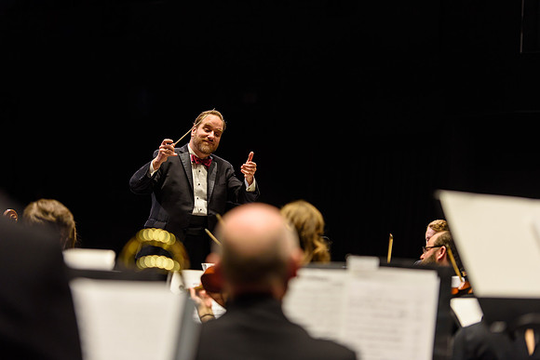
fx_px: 1680
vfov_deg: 12.2
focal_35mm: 112
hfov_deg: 18.3
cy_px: 180
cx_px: 270
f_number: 2.8
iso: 560
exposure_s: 1/200
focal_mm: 112
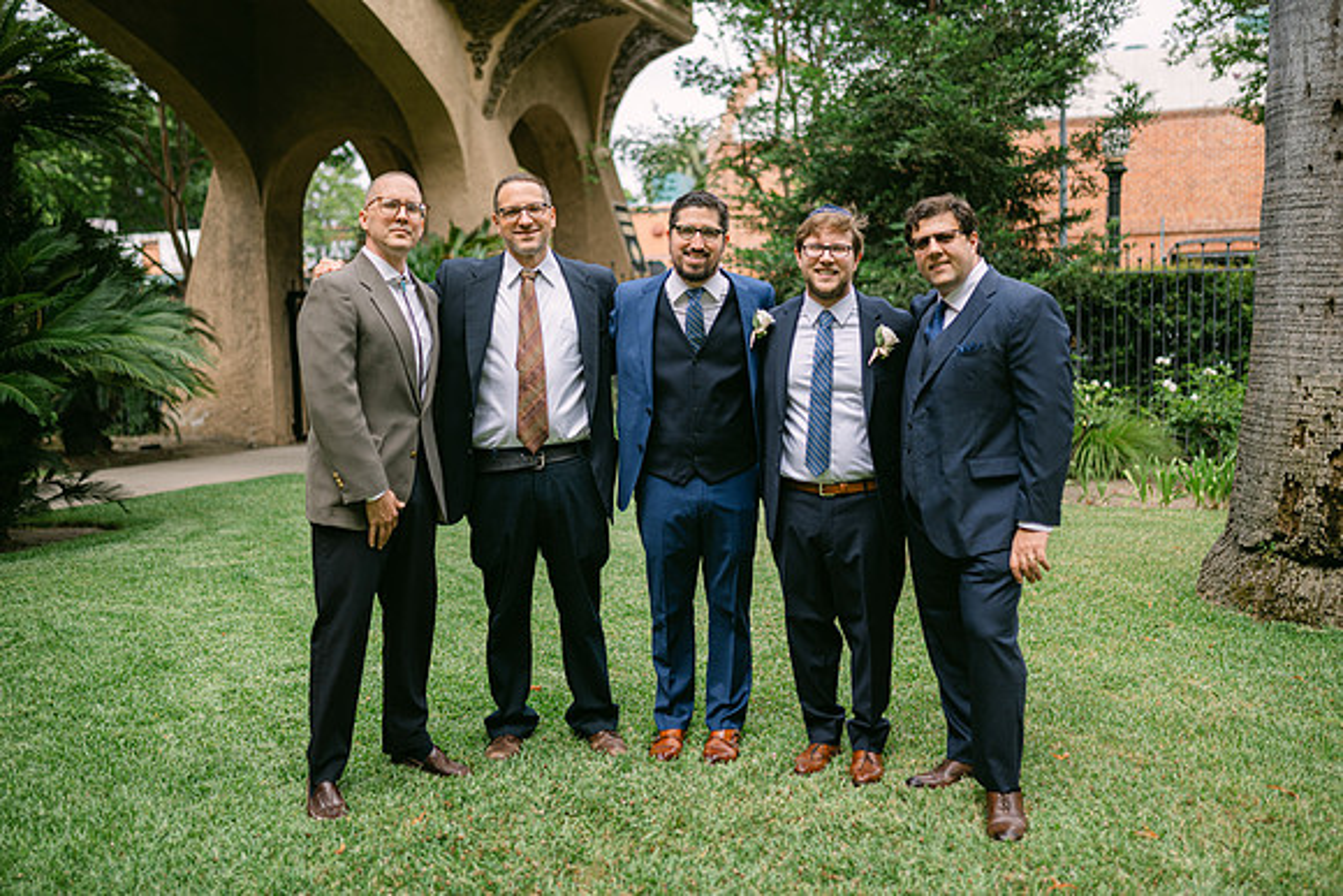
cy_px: 448
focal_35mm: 35
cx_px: 672
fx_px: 1306
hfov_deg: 54.4
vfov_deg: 37.9
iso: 90
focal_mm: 35
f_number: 1.4
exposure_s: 1/2000
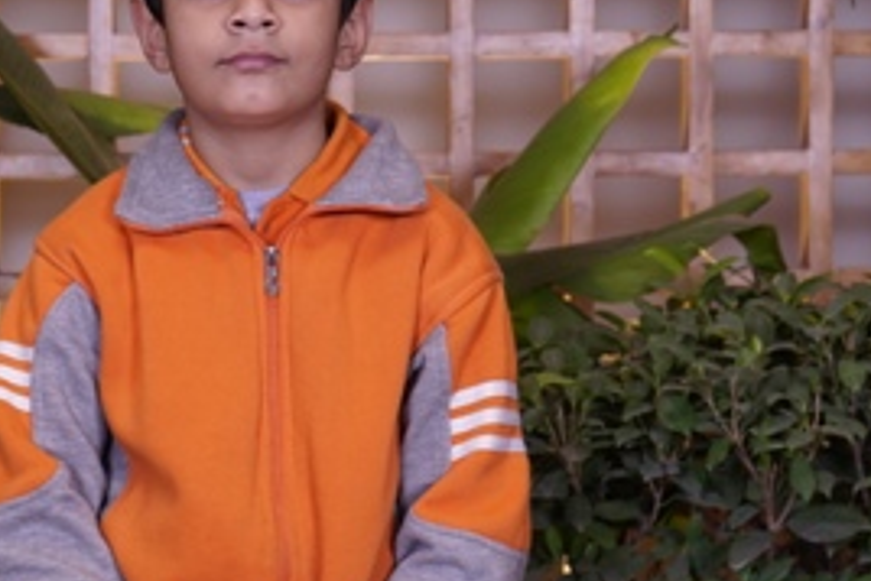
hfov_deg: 19.9
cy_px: 229
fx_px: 2469
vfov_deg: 13.4
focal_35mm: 102
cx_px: 289
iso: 400
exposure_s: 1/125
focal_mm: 41
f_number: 4.5
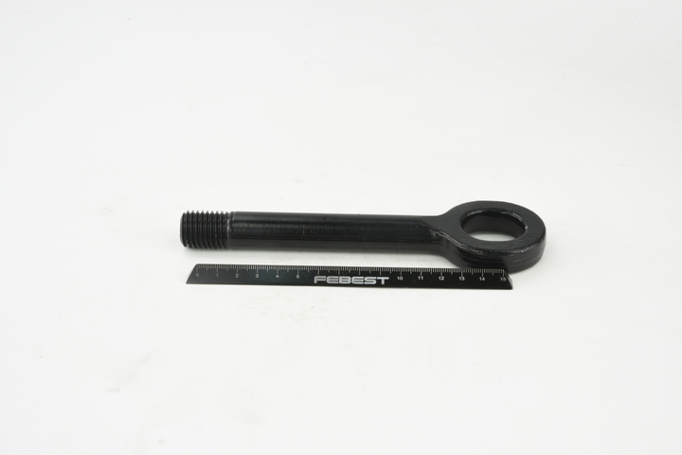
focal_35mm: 60
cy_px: 228
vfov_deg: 22.6
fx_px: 1137
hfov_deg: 33.4
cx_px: 341
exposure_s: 1/2.5
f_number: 36
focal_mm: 60
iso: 100
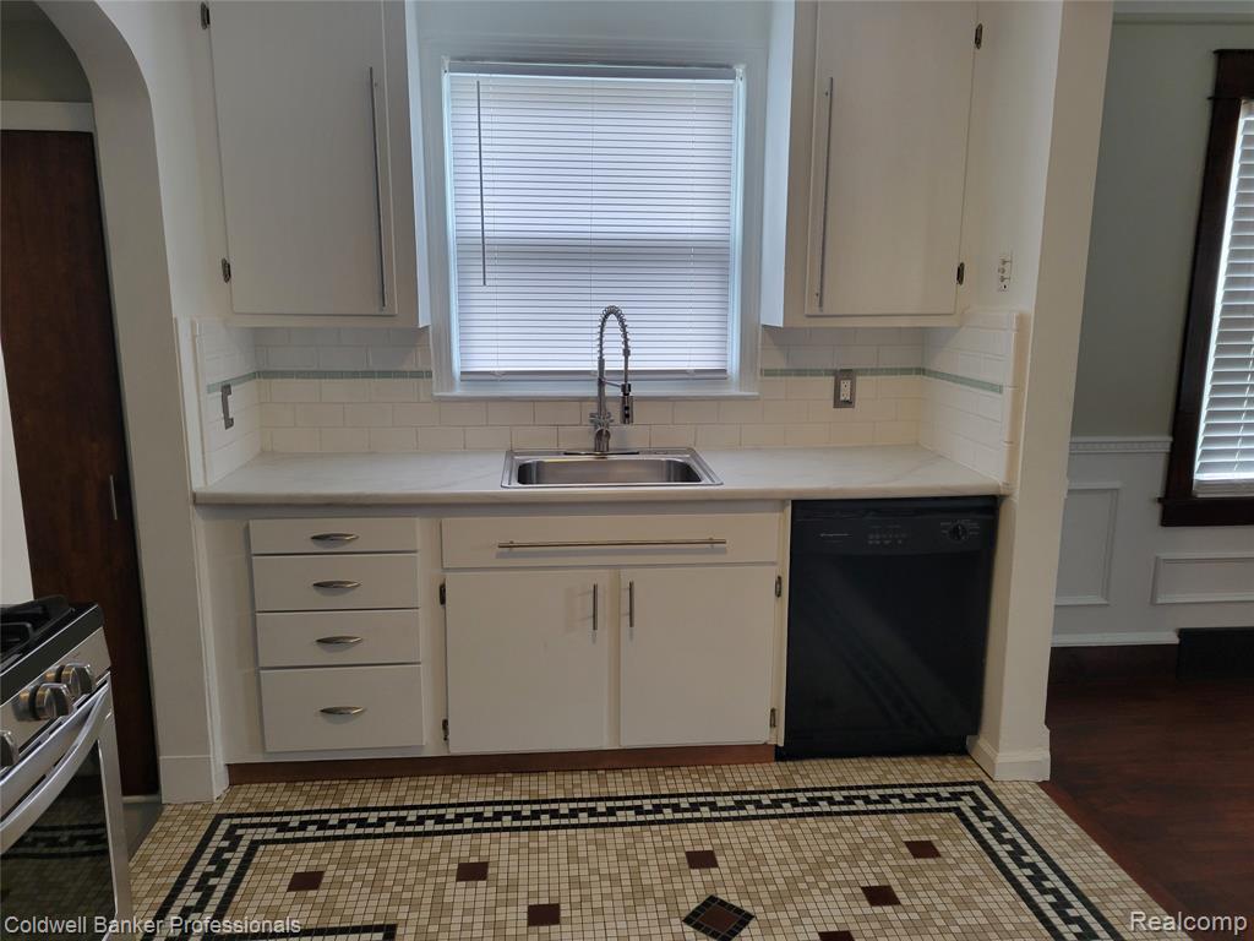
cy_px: 470
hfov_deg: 67.3
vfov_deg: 53.1
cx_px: 627
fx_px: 942
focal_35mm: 26
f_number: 1.8
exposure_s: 1/120
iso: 125
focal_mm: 5.4
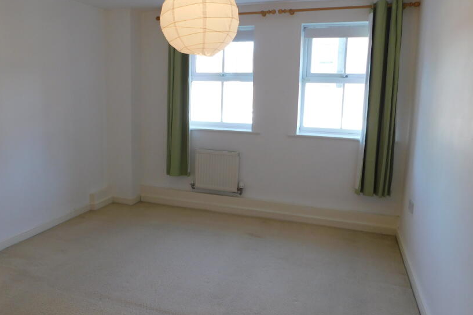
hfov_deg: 61.4
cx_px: 190
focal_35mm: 30
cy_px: 145
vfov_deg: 43.5
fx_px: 394
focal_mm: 4
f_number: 3
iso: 125
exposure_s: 1/50
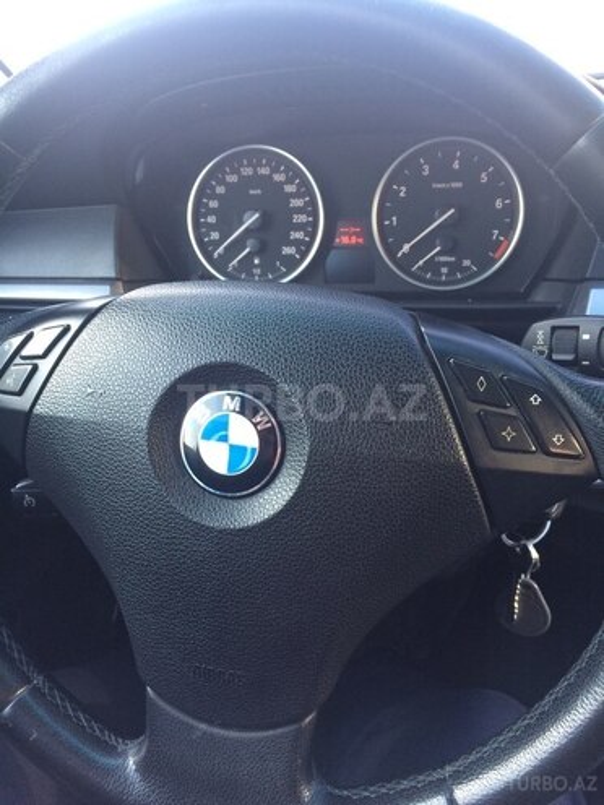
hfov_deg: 48.2
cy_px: 402
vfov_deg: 61.7
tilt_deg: -25.6
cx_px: 302
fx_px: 675
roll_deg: +3.1
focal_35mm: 29
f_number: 2.2
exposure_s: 1/33
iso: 50
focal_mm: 4.15
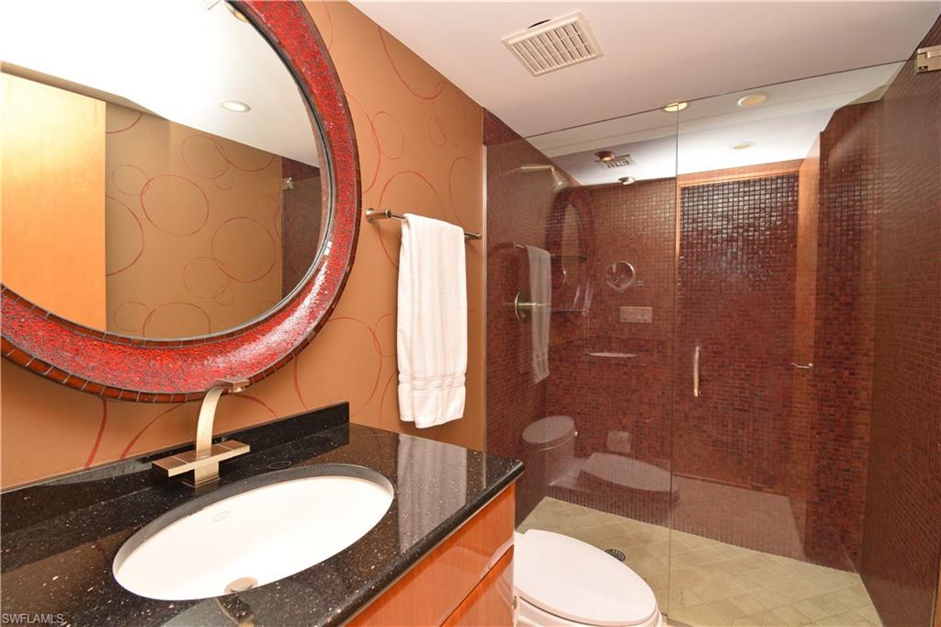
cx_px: 470
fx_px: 392
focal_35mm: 15
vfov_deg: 77.3
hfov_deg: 100.4
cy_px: 314
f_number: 11
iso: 320
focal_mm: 10
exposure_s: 1/60
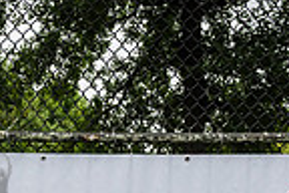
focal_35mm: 129
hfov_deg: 15.6
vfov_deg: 9.9
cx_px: 0
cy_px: 375
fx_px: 1036
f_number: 5
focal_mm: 32
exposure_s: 1/2500
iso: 1000
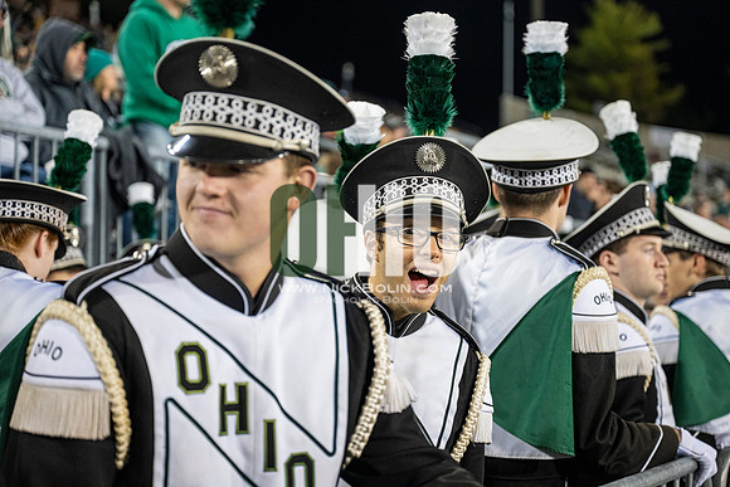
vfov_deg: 19.5
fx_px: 1420
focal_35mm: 70
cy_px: 244
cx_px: 365
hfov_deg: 28.8
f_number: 3.2
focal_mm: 70
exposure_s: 1/500
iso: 2000
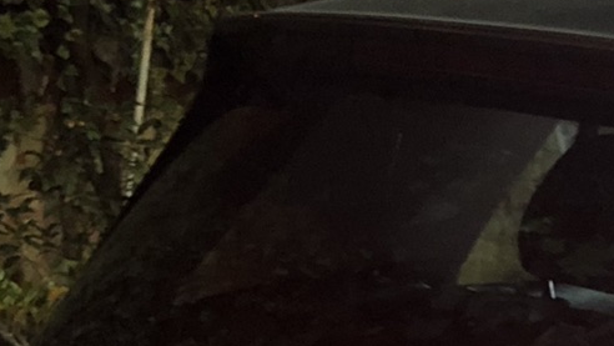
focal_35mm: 119
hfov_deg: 17.5
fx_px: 1938
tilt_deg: -22.0
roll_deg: -2.4
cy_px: 721
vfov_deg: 9.4
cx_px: 639
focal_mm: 3.99
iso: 250
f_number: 1.8
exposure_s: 1/4
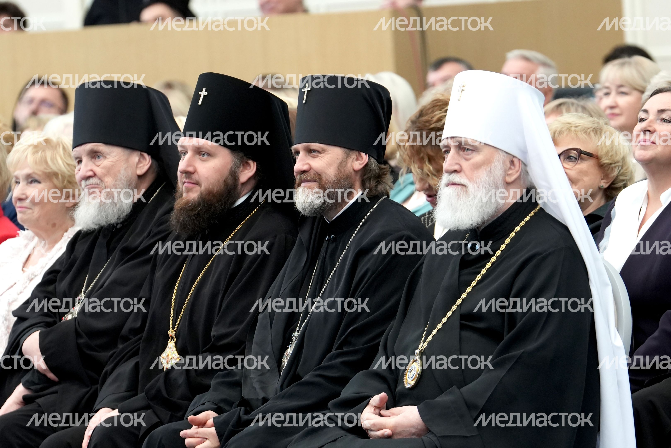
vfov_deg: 4.7
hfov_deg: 7.1
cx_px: 336
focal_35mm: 291
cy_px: 224
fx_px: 5423
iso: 2500
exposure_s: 1/160
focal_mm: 194
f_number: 5
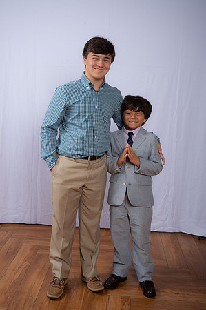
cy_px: 155
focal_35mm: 48
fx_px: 413
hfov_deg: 28.0
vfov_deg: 41.2
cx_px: 103
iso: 250
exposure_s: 1/160
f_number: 8
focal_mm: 48
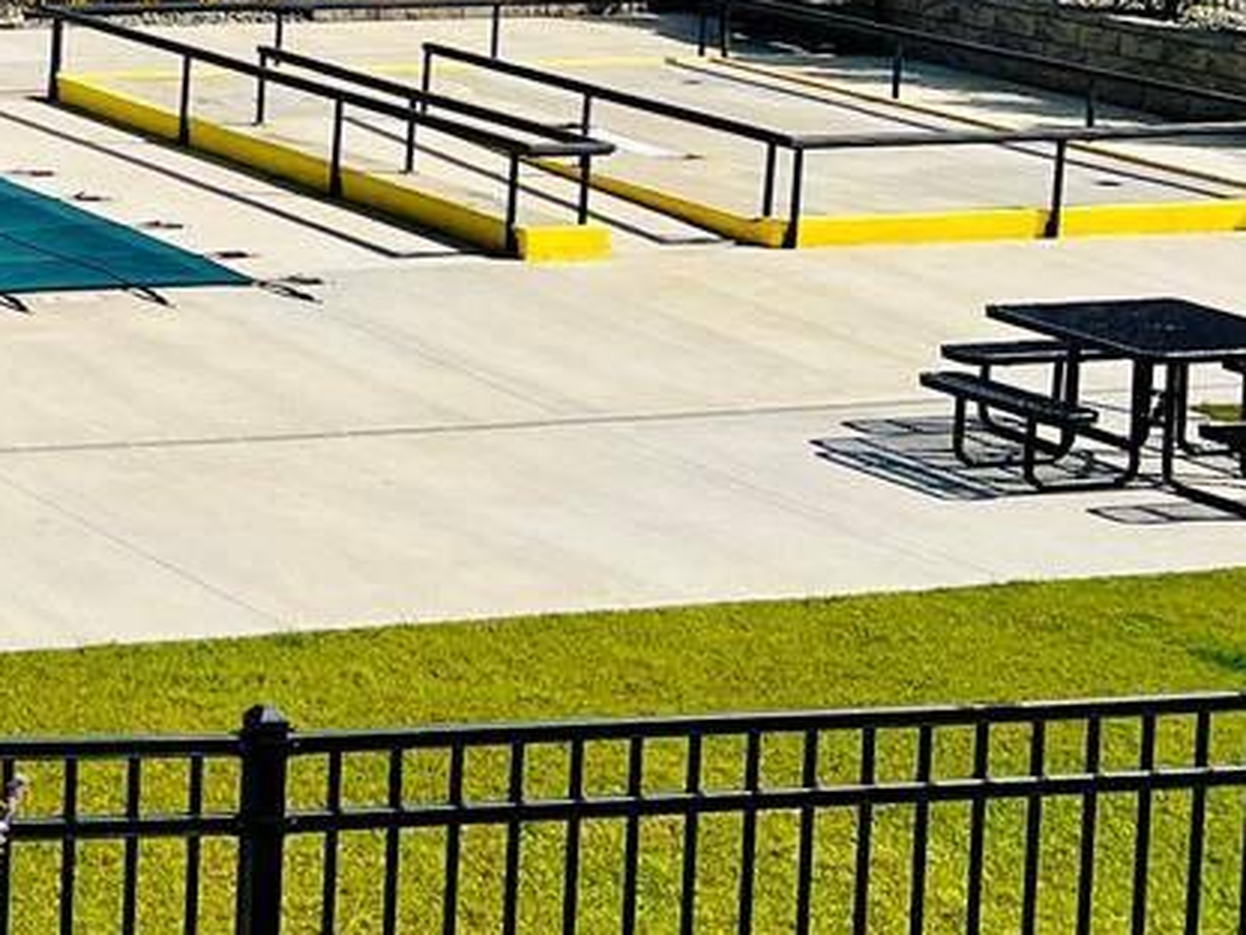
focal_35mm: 100
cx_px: -875
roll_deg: -1.0
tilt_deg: -6.4
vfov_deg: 14.4
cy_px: -111
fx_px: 3599
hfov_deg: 16.8
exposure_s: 1/6579
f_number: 1.5
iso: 50
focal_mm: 5.7
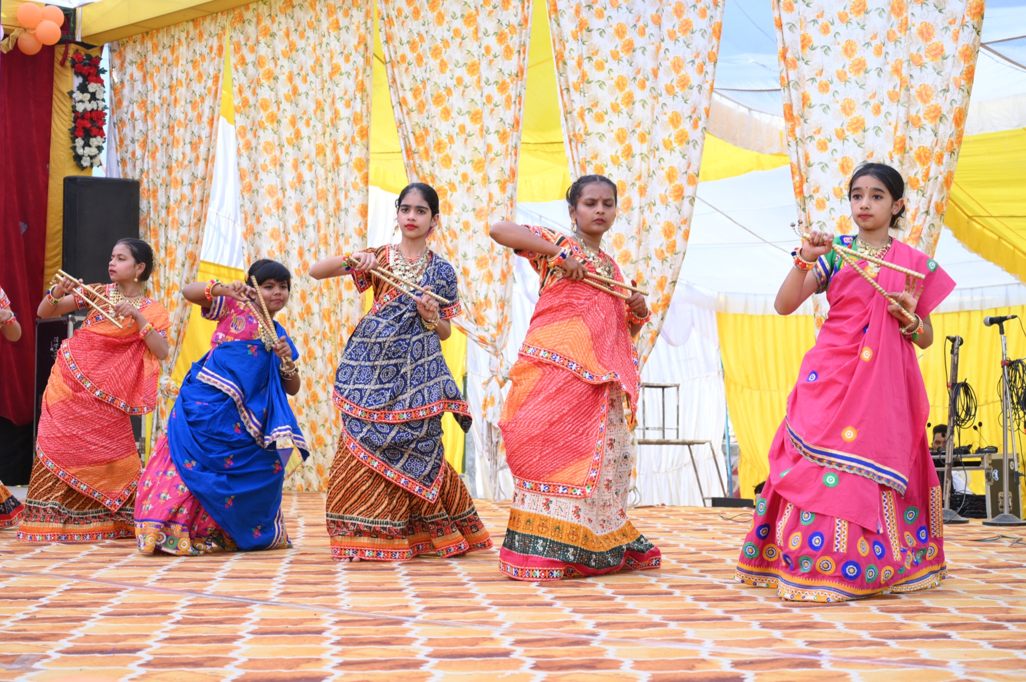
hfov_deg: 34.5
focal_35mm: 58
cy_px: 341
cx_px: 513
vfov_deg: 23.3
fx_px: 1652
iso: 400
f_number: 7.1
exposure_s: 1/200
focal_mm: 58
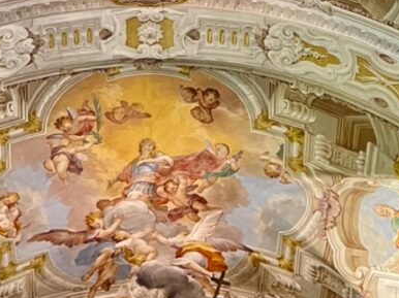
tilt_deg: +65.7
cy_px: -14
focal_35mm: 69
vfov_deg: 20.5
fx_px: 795
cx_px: 149
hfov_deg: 28.1
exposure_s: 1/50
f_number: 1.5
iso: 125
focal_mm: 5.7
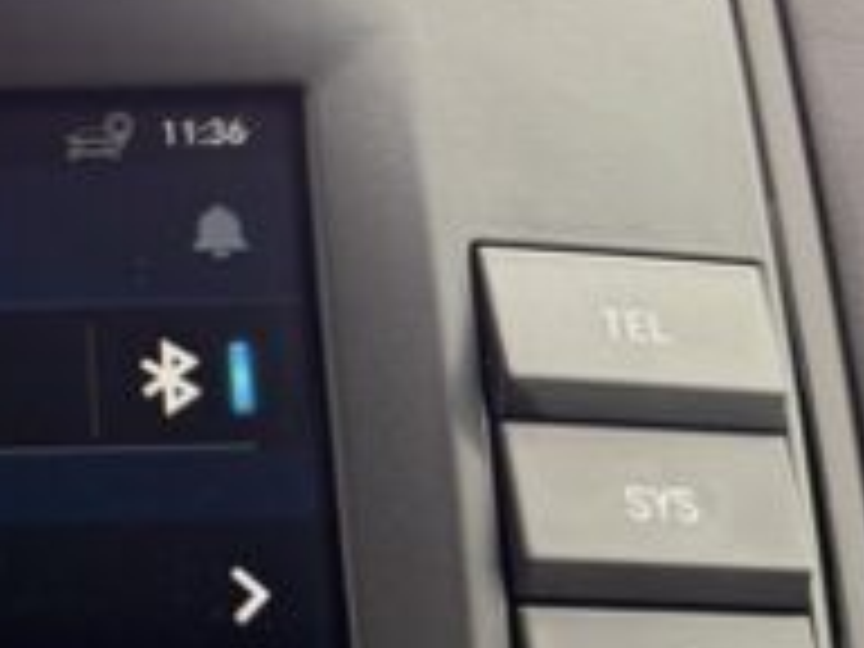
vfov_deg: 15.1
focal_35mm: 96
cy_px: 688
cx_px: -490
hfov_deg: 17.9
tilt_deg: -4.2
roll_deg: +2.2
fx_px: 2396
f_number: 1.78
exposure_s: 1/158
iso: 200
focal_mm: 6.76
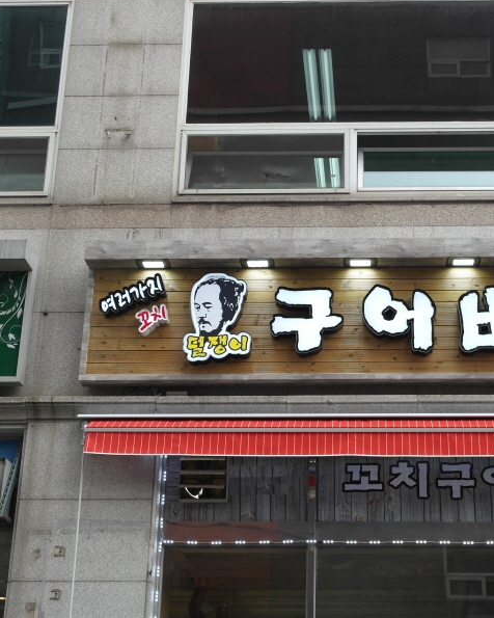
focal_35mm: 61
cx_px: 334
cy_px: 307
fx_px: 1115
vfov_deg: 31.0
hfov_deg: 24.8
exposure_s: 1/125
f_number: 4
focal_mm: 28
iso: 100
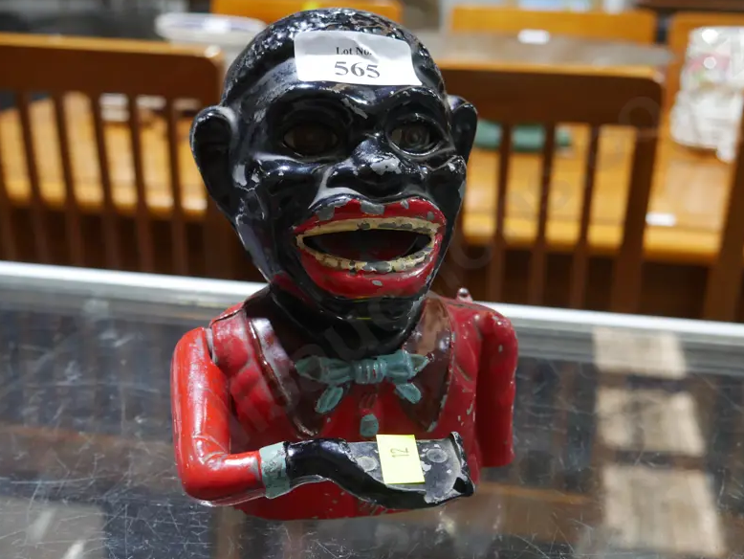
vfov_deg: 29.1
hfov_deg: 38.2
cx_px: 358
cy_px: 332
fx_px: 1075
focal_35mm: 50
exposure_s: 1/60
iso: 640
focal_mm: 19
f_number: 4.1
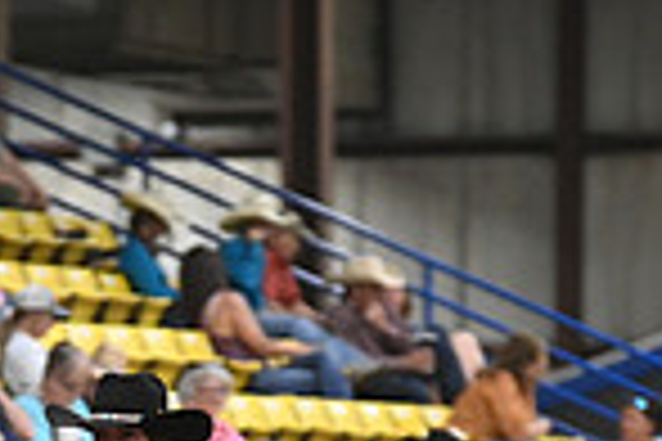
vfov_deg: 2.3
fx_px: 10904
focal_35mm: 593
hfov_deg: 3.5
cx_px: 32
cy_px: 848
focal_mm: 150
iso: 4000
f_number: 2.8
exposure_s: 1/500
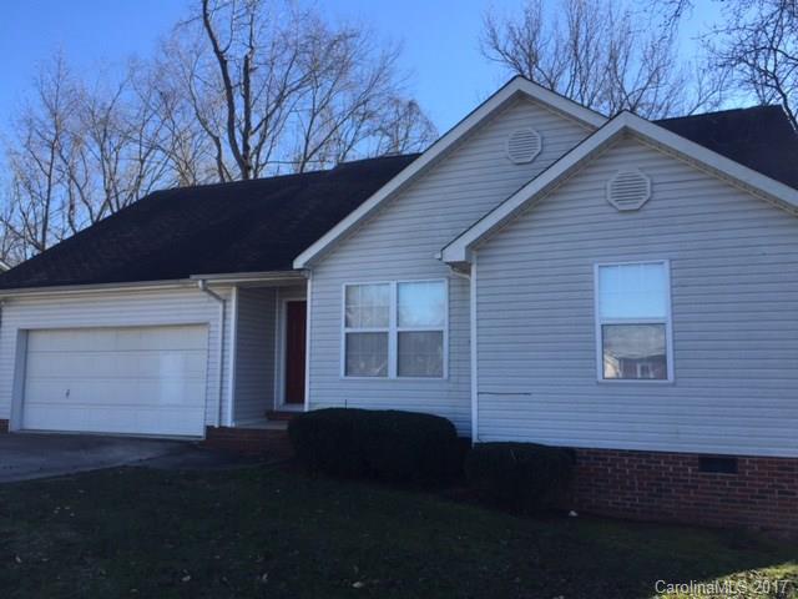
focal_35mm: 29
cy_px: 300
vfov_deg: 48.2
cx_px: 399
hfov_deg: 61.7
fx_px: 669
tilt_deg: +6.3
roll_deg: -0.6
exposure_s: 1/706
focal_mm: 4.15
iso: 32
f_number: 2.2
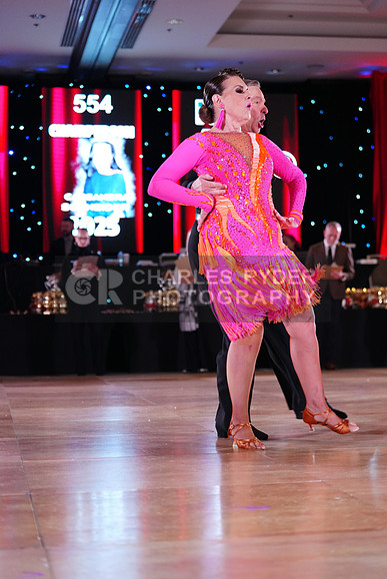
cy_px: 290
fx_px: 1128
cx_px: 194
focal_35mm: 70
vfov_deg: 28.8
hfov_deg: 19.5
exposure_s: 1/400
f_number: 2.8
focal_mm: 70
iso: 2500
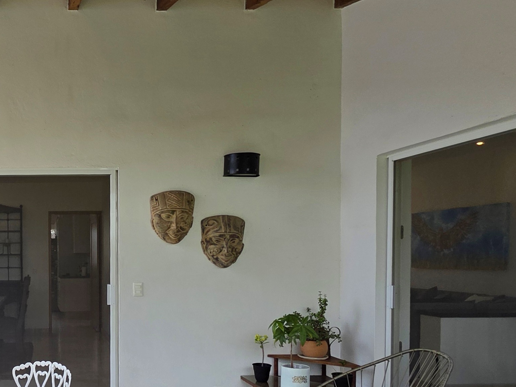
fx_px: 492
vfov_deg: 42.0
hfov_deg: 48.2
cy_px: 277
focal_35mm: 33
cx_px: 32
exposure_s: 1/500
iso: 40
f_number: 1.9
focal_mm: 2.2
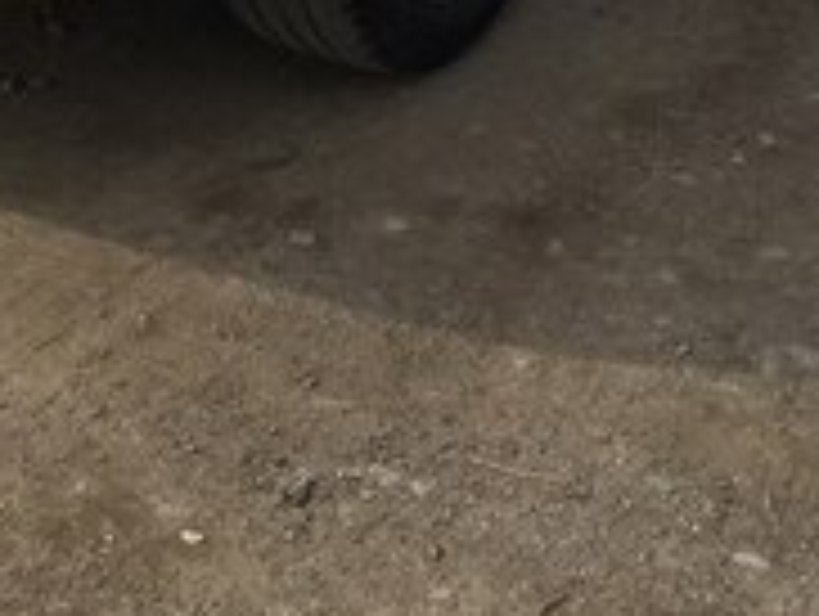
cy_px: -474
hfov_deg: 18.2
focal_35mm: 105
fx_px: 2488
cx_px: 0
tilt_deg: -15.9
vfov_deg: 12.9
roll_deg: +0.4
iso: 32
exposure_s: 1/2083
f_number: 2.2
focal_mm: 4.15
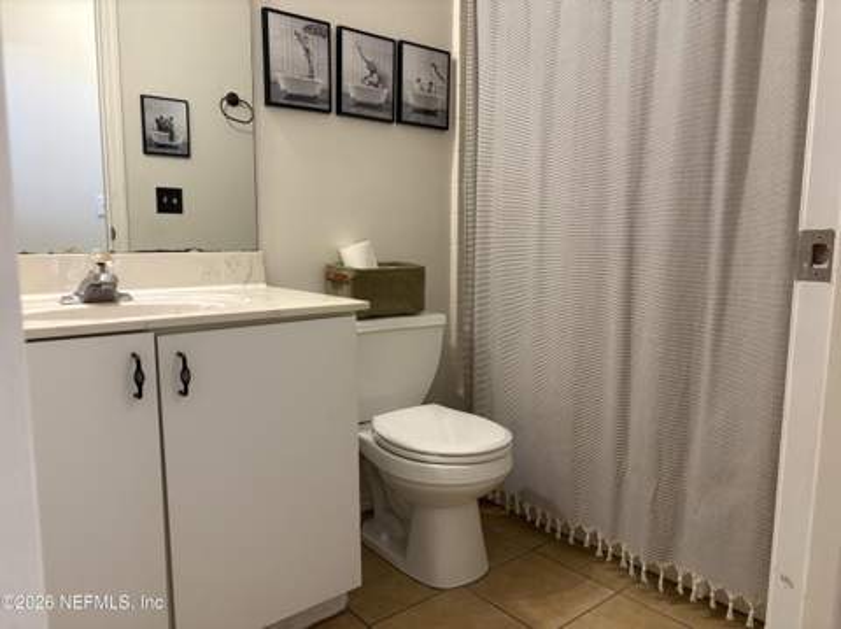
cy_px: 314
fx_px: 631
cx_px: 420
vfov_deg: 53.0
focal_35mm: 26
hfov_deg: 67.4
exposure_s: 1/60
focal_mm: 5.96
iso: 200
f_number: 1.6
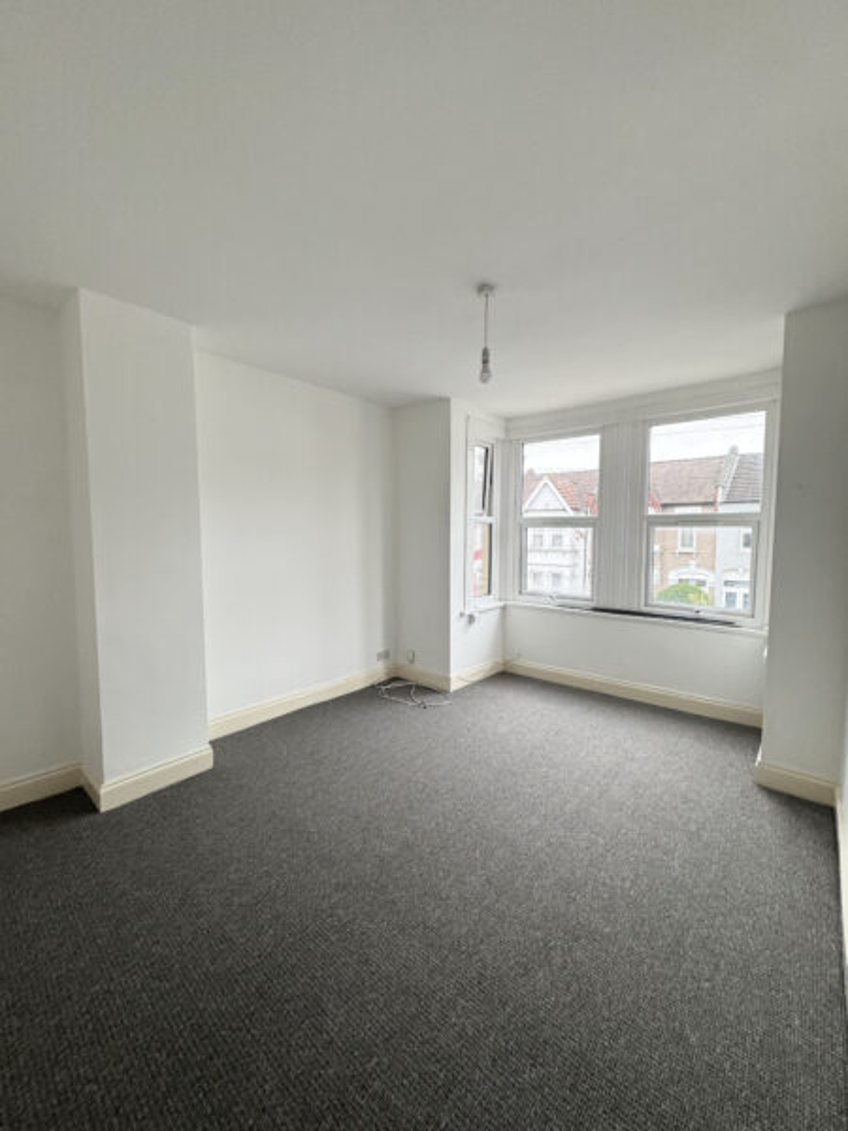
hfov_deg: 85.7
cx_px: 424
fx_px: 457
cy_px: 566
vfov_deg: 102.1
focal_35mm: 14
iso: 250
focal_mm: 2.2
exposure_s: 1/99
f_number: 2.2
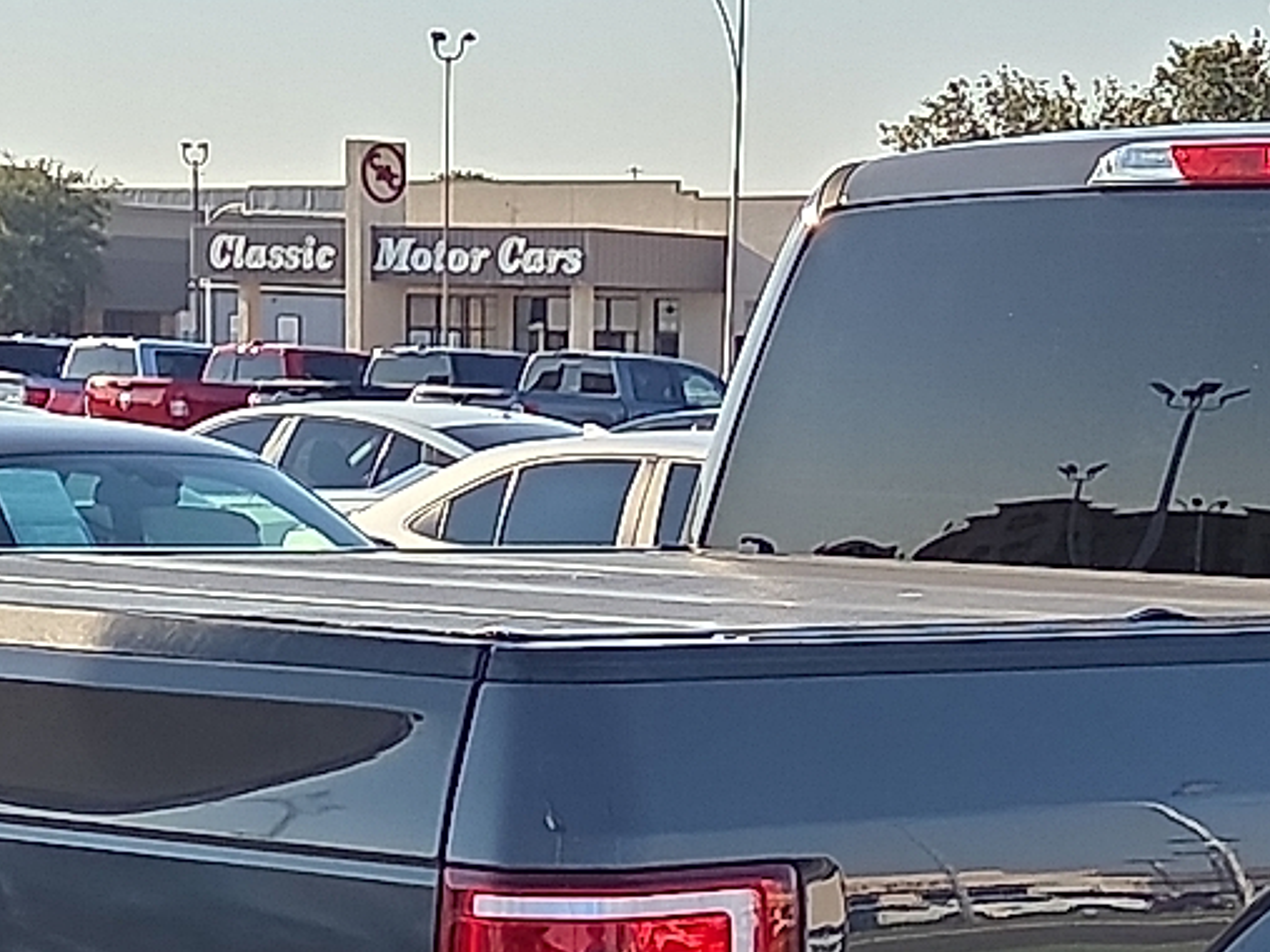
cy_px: 1030
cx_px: 949
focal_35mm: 123
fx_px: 4512
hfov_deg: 15.9
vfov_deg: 11.9
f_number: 1.8
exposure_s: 1/1429
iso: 25
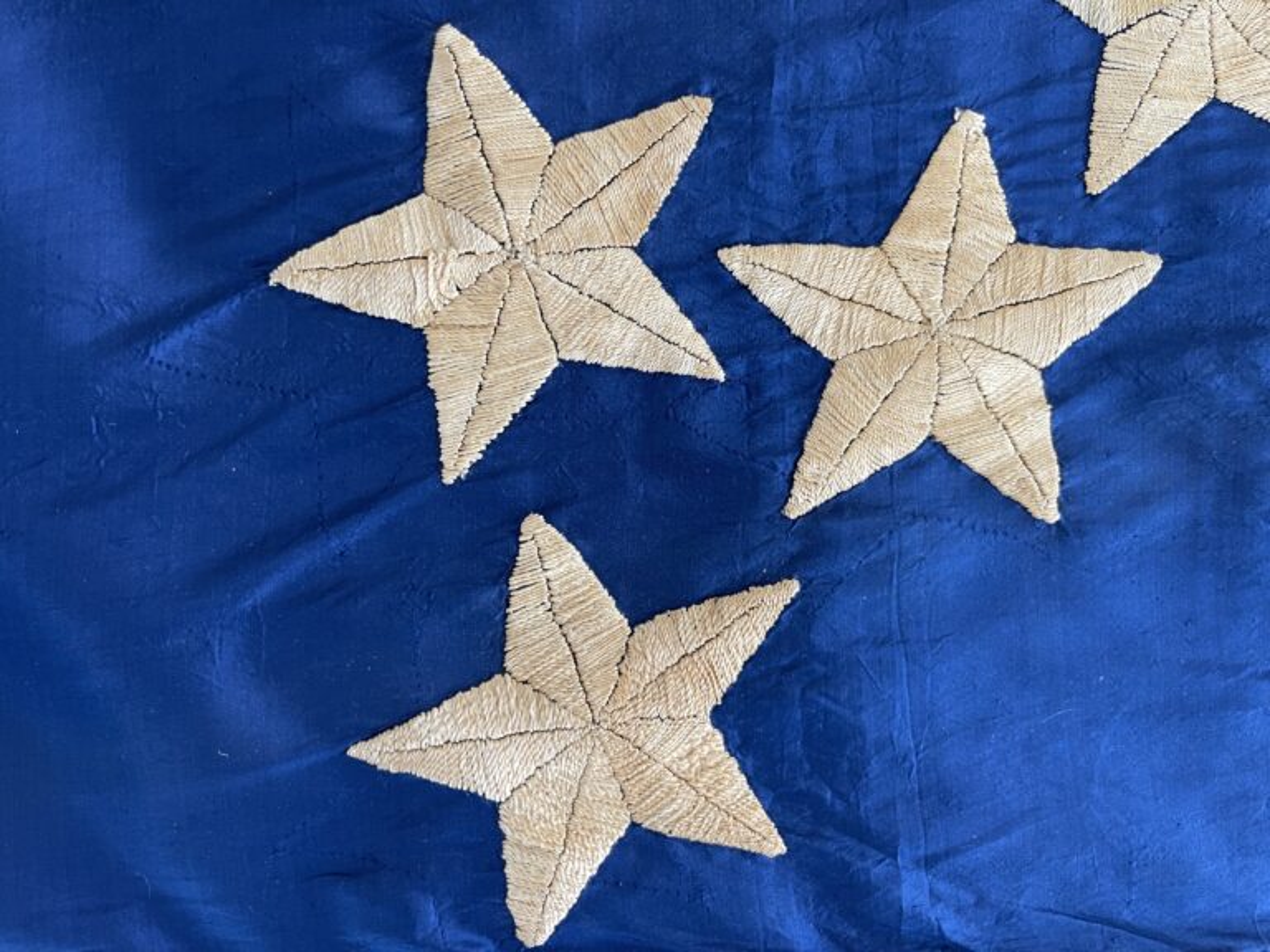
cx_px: 635
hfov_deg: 69.4
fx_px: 917
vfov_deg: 54.9
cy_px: 476
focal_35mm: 25
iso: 125
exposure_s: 1/60
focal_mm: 5.1
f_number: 1.6
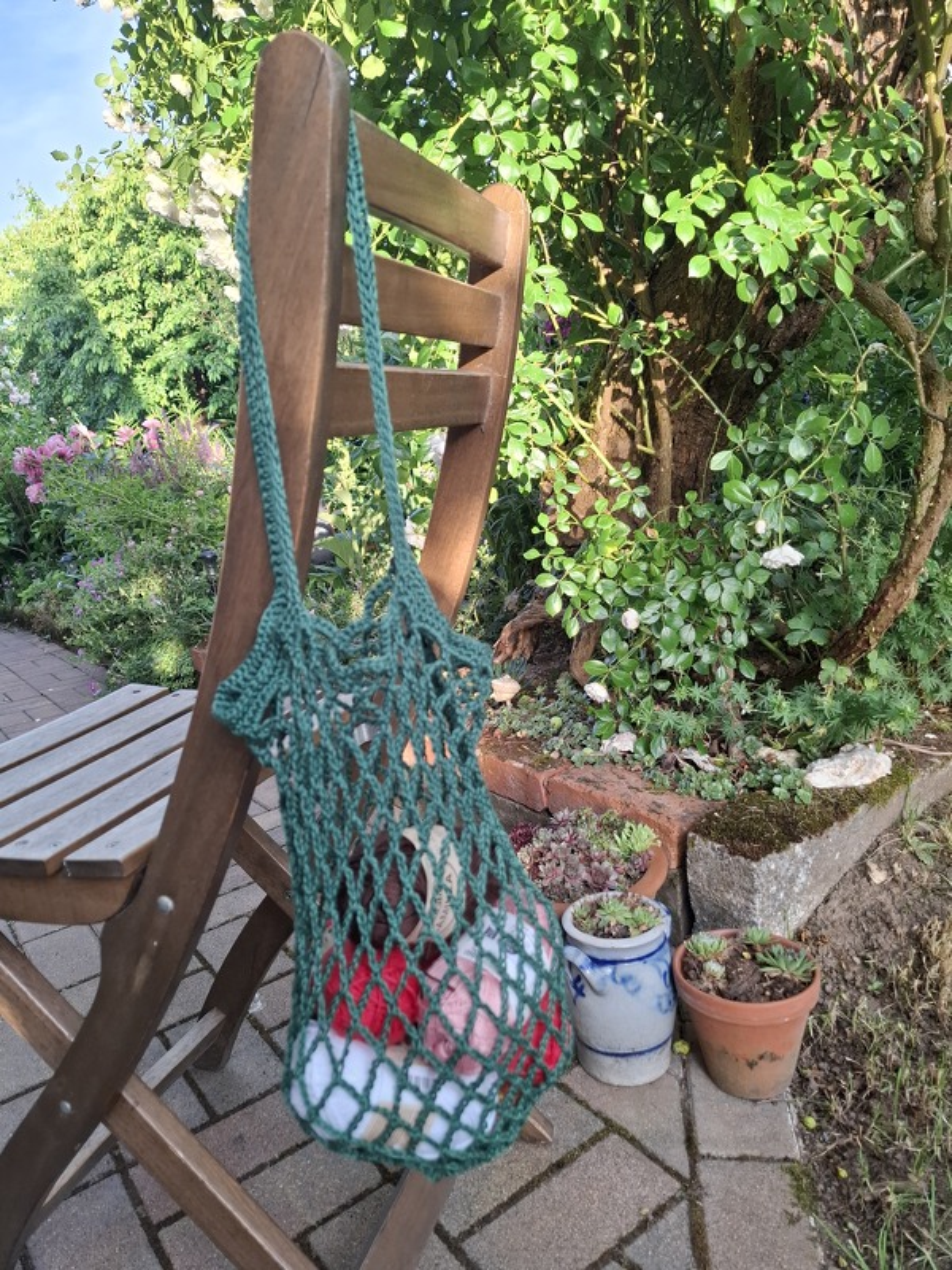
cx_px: 476
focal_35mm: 23
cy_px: 635
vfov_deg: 73.9
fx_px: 843
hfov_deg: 58.9
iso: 50
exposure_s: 1/158
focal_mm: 5.54
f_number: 1.8
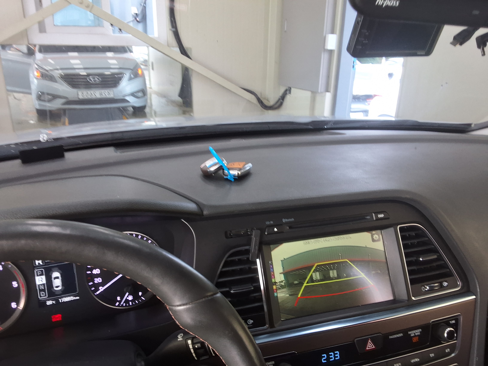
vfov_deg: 49.7
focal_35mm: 28
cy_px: 183
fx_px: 395
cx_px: 244
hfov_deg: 63.4
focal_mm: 2.91
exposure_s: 1/40
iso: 64
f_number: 1.9
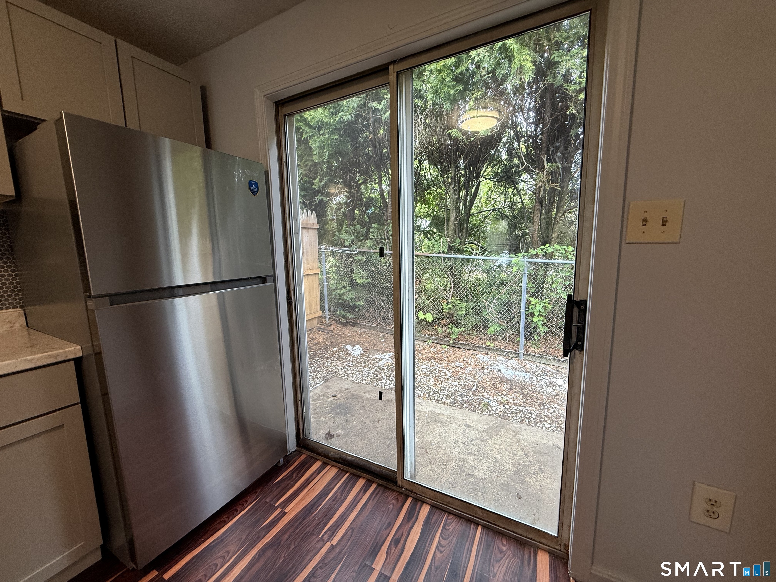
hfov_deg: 102.1
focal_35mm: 14
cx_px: 388
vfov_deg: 85.7
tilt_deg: -5.9
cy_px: 291
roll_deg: +0.1
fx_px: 314
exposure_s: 1/120
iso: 125
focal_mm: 2.22
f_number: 2.2
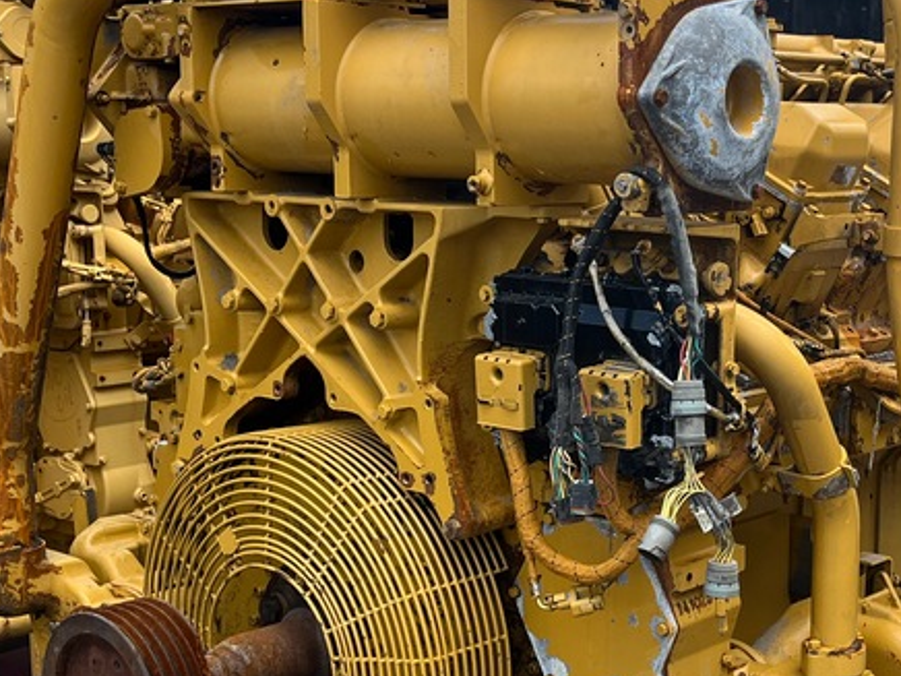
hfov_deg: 31.1
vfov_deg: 24.0
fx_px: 1588
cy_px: 391
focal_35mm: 61
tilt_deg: -8.8
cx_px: 678
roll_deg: +0.0
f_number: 1.6
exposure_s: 1/1372
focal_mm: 5.1
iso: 50
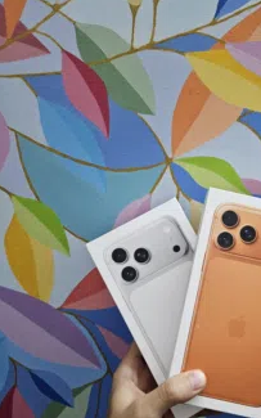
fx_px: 342
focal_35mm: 30
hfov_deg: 41.1
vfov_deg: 62.8
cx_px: 181
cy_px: 224
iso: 400
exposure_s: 1/100
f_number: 1.8
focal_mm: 5.4
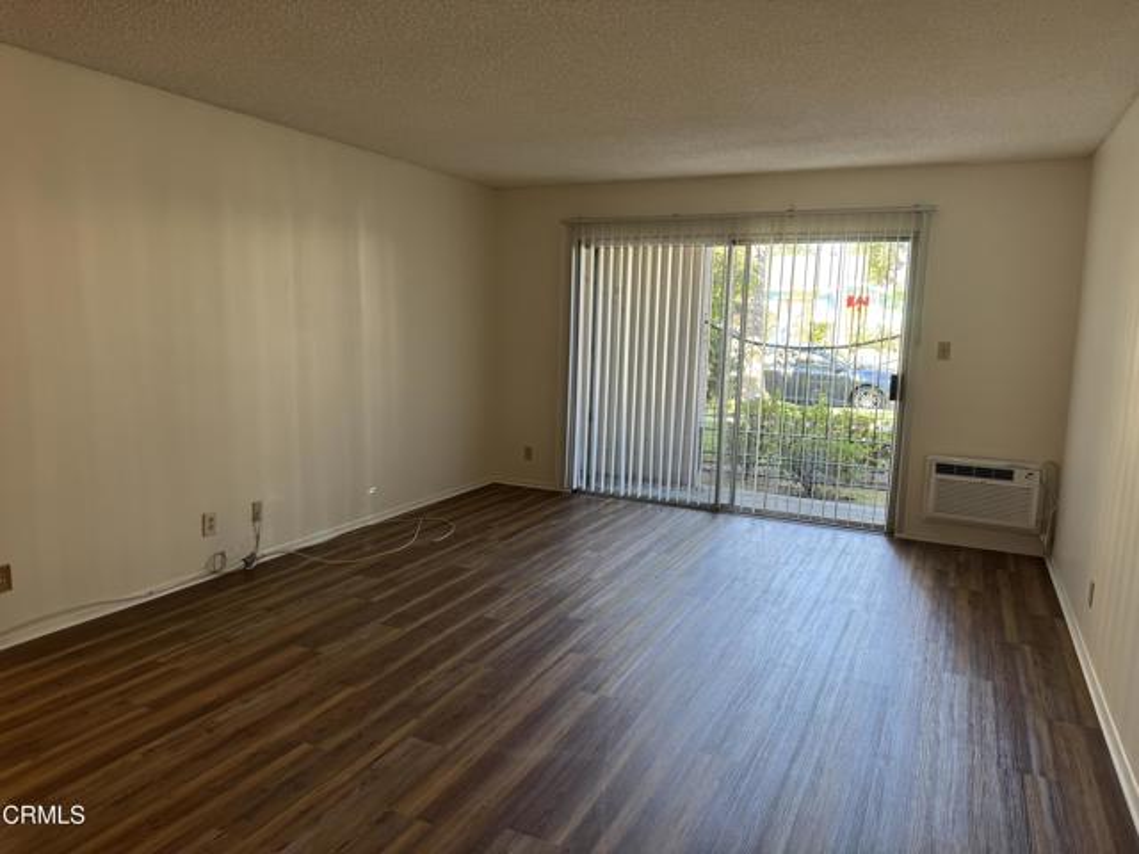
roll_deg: -1.4
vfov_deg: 56.8
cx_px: 570
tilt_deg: -8.0
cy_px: 427
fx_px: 790
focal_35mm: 24
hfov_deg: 71.6
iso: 125
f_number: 1.78
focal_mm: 6.76
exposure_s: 1/60
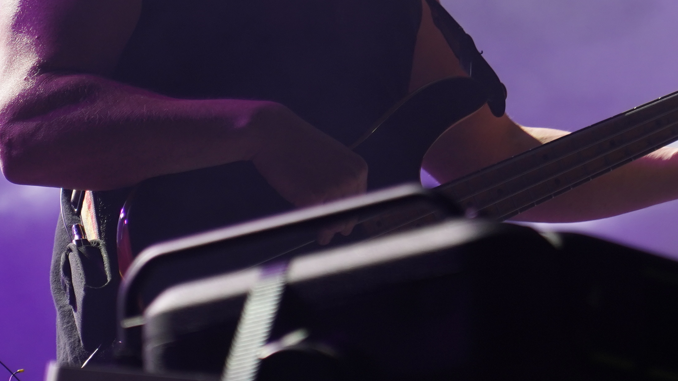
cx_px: 329
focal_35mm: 300
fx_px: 5393
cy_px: -39
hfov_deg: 7.2
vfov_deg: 4.0
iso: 500
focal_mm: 105
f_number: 4
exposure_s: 1/160
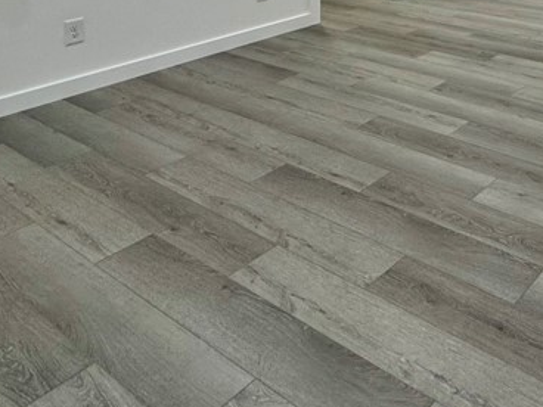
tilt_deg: -1.2
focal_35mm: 39
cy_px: -137
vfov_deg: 29.0
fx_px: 612
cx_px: 536
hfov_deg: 41.9
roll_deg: -0.5
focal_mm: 2.22
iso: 160
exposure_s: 1/120
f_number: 2.2
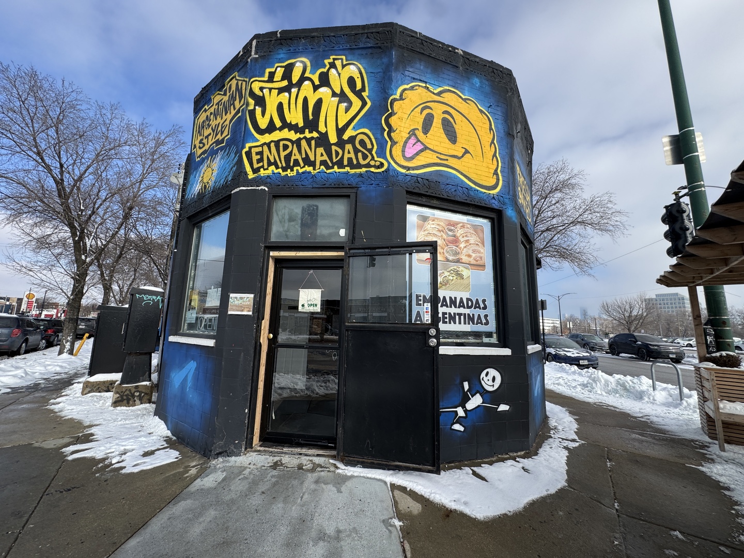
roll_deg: +1.6
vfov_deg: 85.7
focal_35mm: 14
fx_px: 301
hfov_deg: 102.1
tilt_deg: +10.1
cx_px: 372
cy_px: 279
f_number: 2.2
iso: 50
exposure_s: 1/1198
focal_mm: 2.22
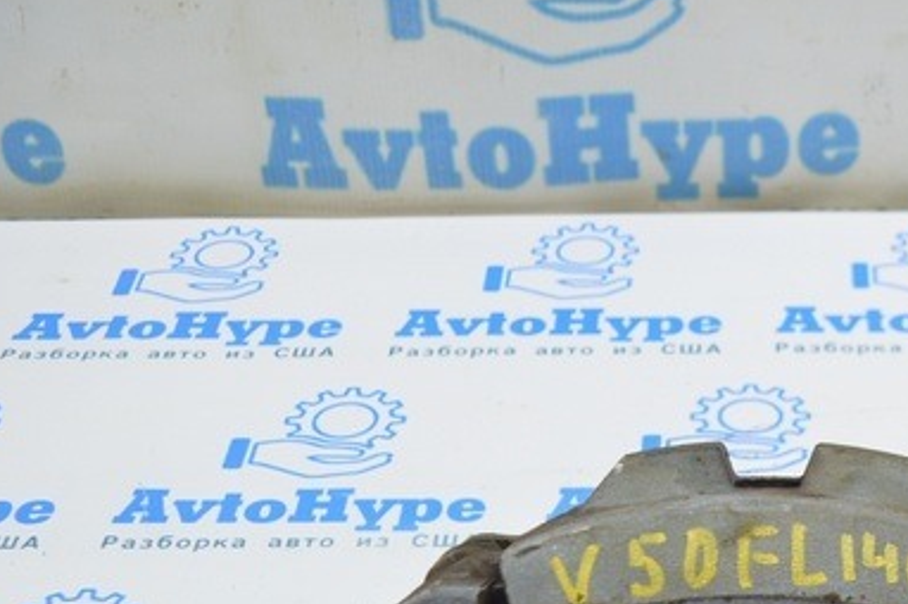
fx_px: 2125
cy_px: 586
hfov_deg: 23.6
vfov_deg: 15.9
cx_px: 787
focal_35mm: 84
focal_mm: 21
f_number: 3.8
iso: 400
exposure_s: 1/50
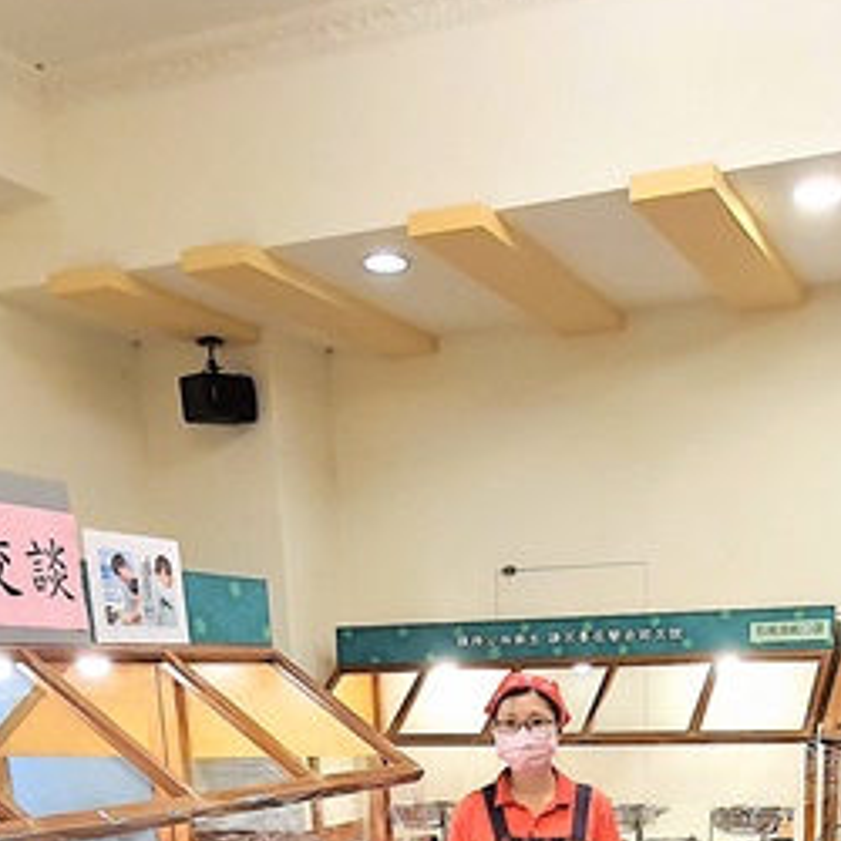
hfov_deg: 36.5
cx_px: 538
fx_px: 1264
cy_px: 1076
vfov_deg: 29.9
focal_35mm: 46
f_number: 2.2
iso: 160
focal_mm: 1.74
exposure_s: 1/60
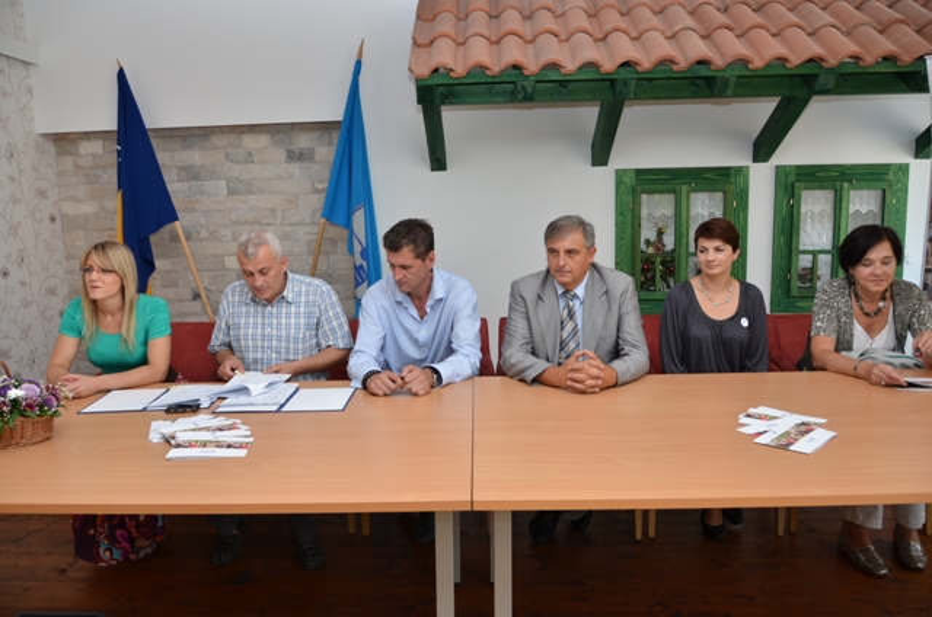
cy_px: 308
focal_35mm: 27
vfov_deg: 47.7
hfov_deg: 67.5
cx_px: 466
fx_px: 698
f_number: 4.5
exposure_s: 1/60
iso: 125
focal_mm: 18
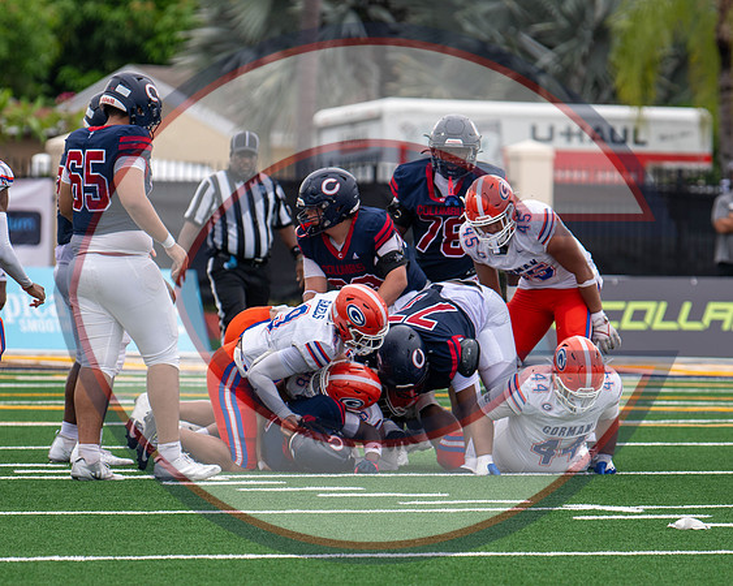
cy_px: 442
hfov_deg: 4.9
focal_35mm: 395
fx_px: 8558
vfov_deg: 3.9
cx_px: 339
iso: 200
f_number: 2.8
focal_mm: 135
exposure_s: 1/1000
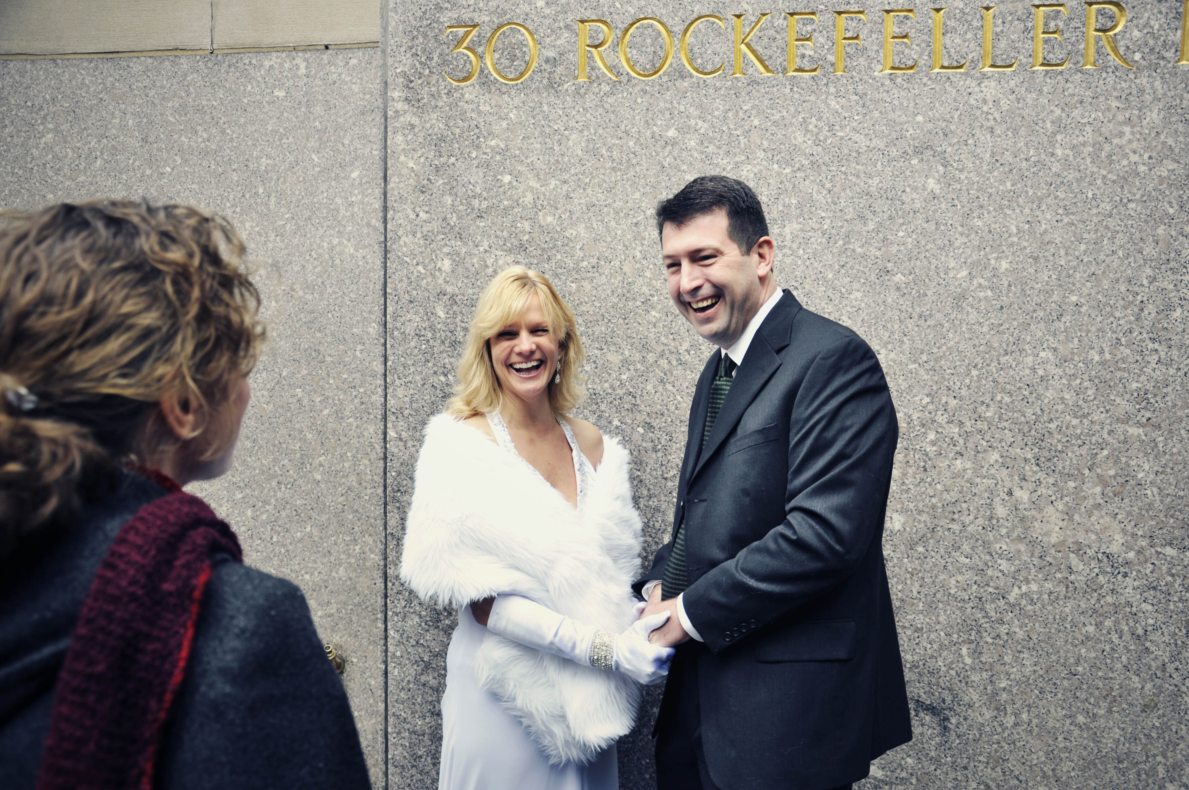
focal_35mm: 33
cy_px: 395
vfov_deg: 39.9
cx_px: 594
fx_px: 1089
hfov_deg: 57.3
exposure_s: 1/100
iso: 200
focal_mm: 22
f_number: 3.8
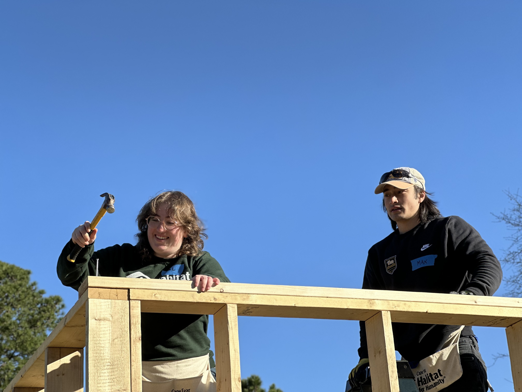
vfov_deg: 19.1
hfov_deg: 25.3
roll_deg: +4.2
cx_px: 261
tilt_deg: +23.2
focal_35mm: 77
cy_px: 196
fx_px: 1161
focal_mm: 9
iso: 32
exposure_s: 1/619
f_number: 2.8
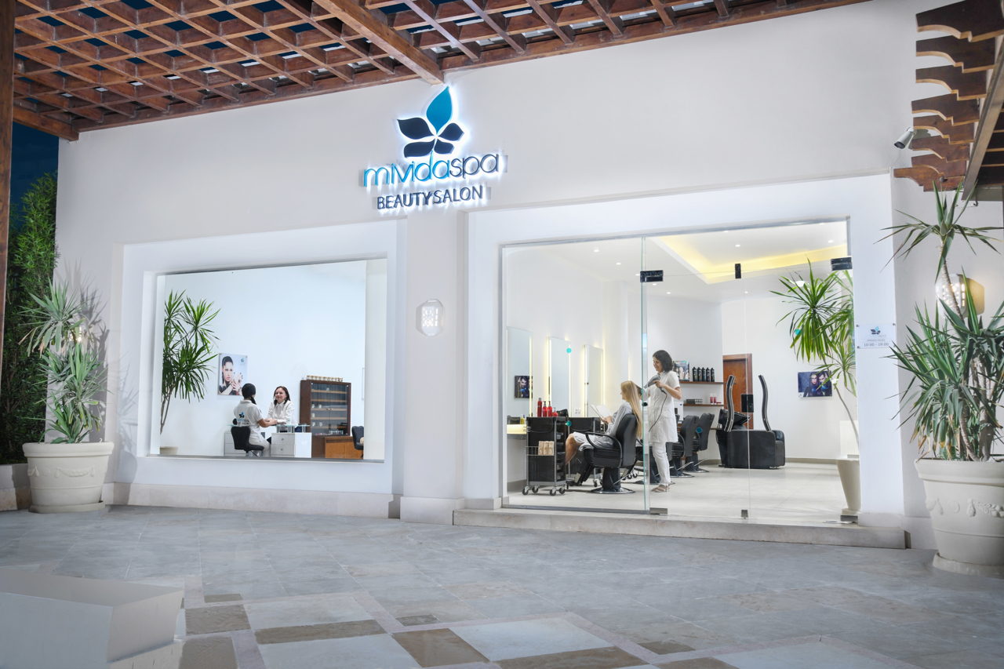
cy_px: 334
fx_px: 892
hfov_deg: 58.7
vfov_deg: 41.1
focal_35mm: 32
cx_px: 502
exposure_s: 1/20
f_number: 5.6
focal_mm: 32
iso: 800
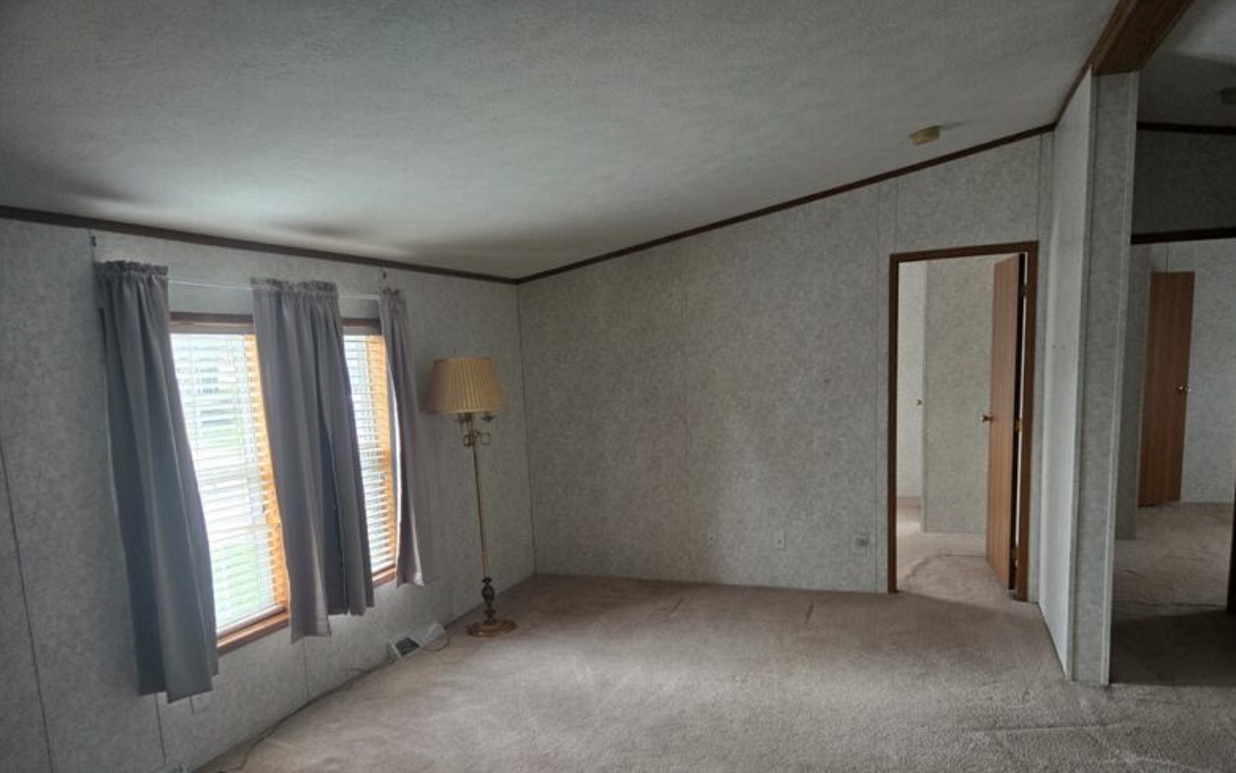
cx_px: 616
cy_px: 466
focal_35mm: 25
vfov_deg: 49.0
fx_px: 842
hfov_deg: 72.5
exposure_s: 1/120
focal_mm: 5.4
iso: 250
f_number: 1.8
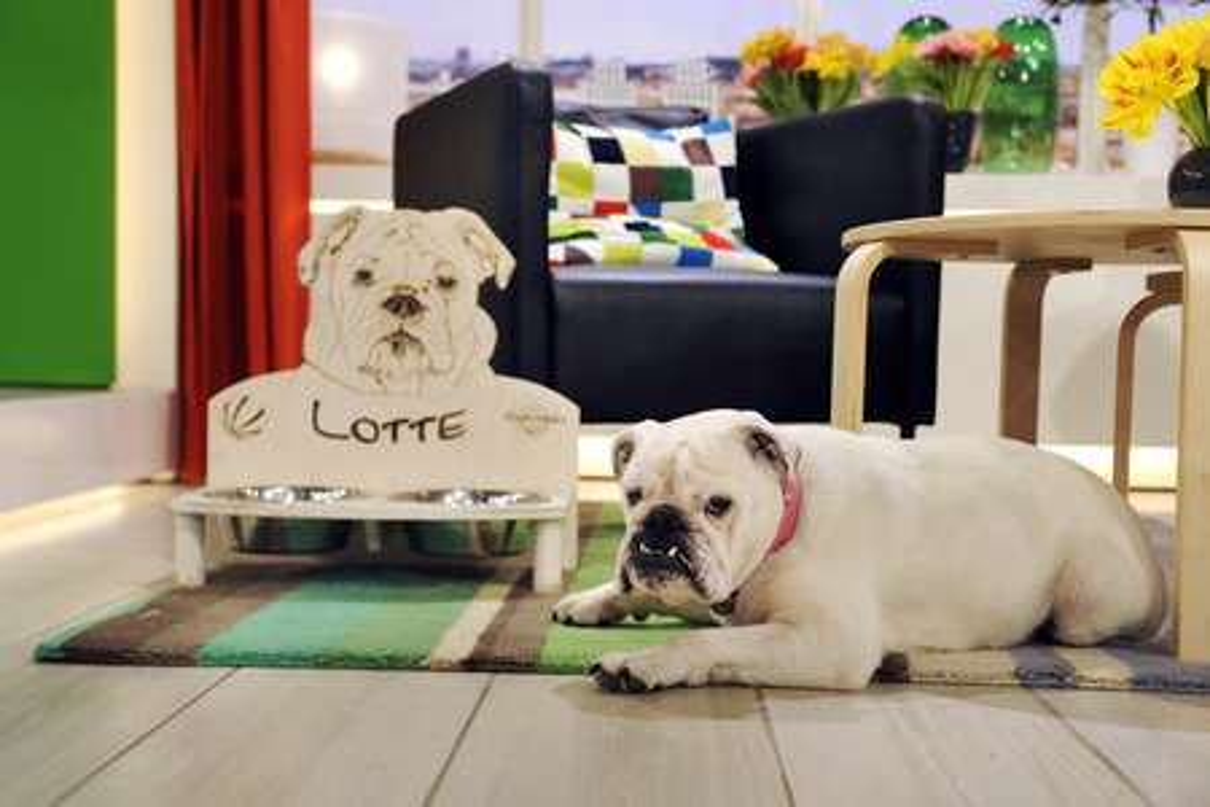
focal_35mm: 48
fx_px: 1613
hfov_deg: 41.1
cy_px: 404
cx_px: 605
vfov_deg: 28.1
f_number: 3.2
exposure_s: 1/100
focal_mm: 48
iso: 800
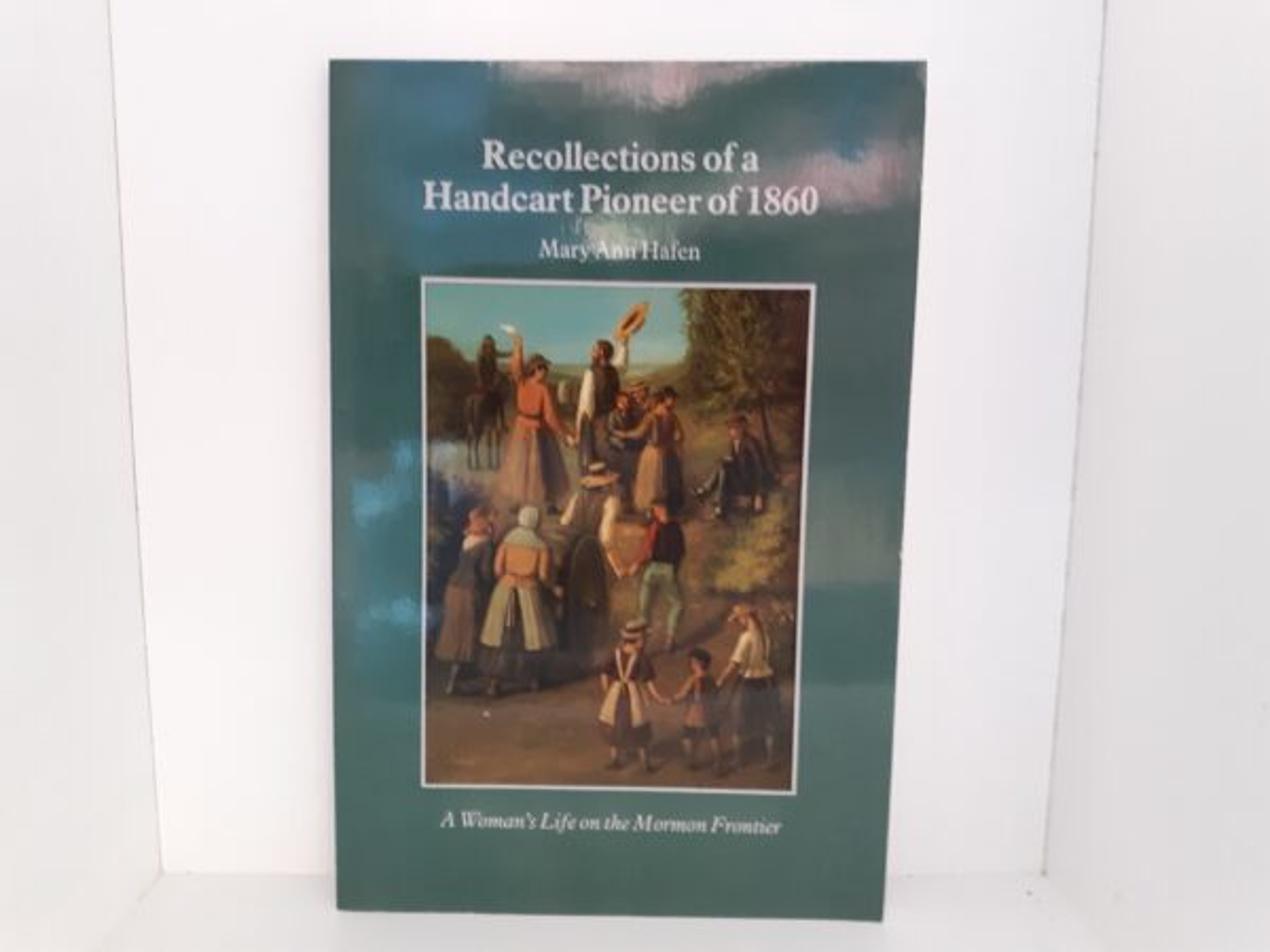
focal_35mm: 28
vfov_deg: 49.7
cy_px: 476
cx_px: 635
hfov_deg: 63.4
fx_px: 1027
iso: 320
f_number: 1.7
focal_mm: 3.7
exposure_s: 1/24
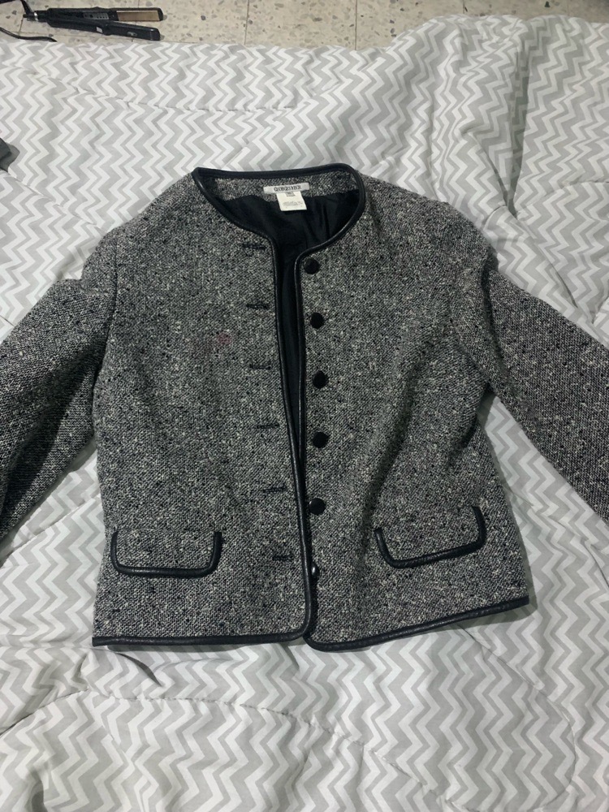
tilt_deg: -71.3
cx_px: 304
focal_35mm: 26
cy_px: 406
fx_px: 610
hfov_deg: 53.1
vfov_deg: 67.3
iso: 500
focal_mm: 4.25
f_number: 1.8
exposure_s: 1/25
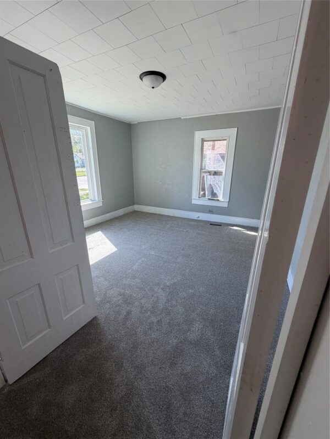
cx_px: 165
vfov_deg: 102.1
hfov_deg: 85.7
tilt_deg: -18.5
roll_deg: +2.7
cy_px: 220
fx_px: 178
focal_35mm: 14
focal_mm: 2.22
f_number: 2.2
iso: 64
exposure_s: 1/120
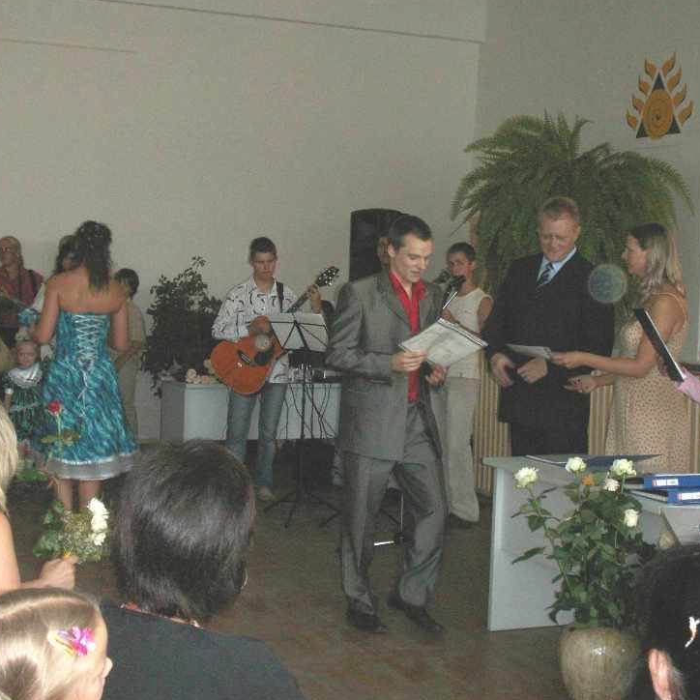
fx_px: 1350
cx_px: 417
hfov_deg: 29.0
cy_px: 324
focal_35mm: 59
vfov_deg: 29.1
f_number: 3.5
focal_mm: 7.7
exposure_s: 1/40
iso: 160
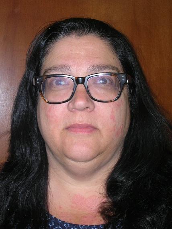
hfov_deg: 22.2
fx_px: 438
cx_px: 86
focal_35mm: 66
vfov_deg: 29.4
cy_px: 114
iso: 50
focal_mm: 11
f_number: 3.8
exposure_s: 1/60.1
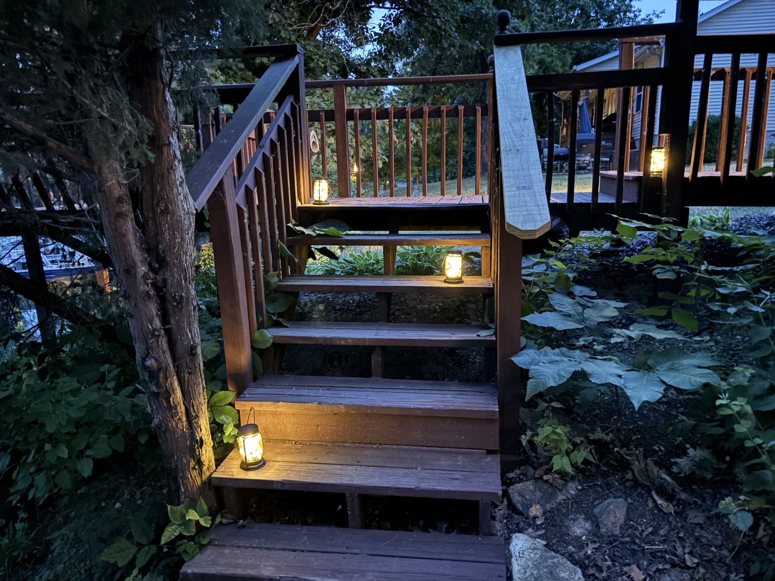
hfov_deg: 67.3
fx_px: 582
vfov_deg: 53.1
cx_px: 388
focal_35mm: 26
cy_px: 290
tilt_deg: -10.2
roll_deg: +1.3
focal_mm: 5.96
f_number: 1.6
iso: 2500
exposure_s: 1/2
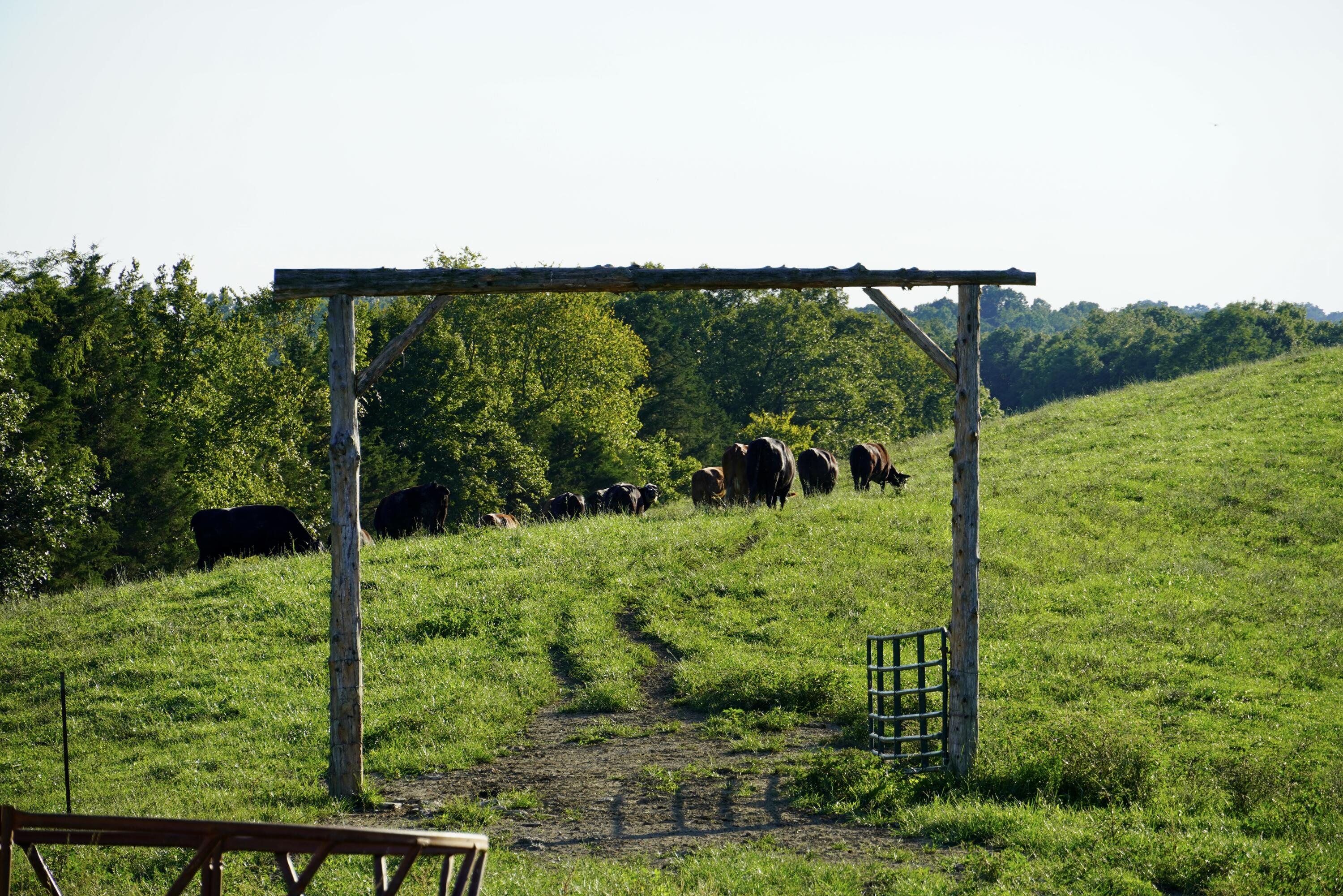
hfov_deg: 12.1
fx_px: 6323
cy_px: 448
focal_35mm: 170
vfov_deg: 8.1
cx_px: 672
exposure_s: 1/250
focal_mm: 113
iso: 100
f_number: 6.3
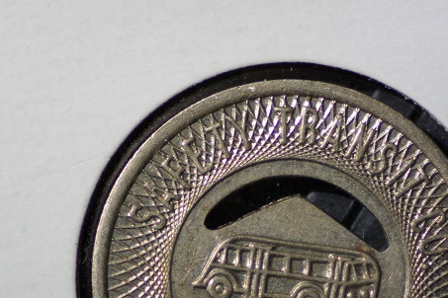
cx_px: 294
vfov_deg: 4.7
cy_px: 285
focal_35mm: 293
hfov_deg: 7.0
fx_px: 3646
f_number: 2.8
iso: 200
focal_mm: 100
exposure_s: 1/160
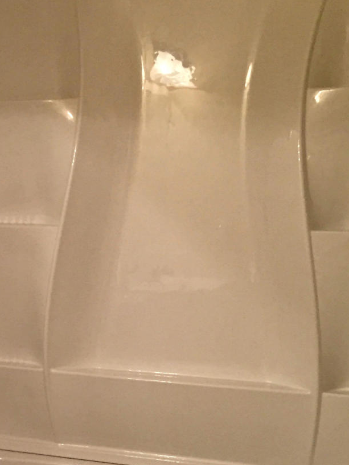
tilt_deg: -11.1
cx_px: -23
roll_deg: +0.4
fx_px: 954
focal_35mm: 71
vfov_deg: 26.9
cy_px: 372
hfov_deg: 19.9
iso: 100
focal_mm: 4.15
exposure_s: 1/30
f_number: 2.2
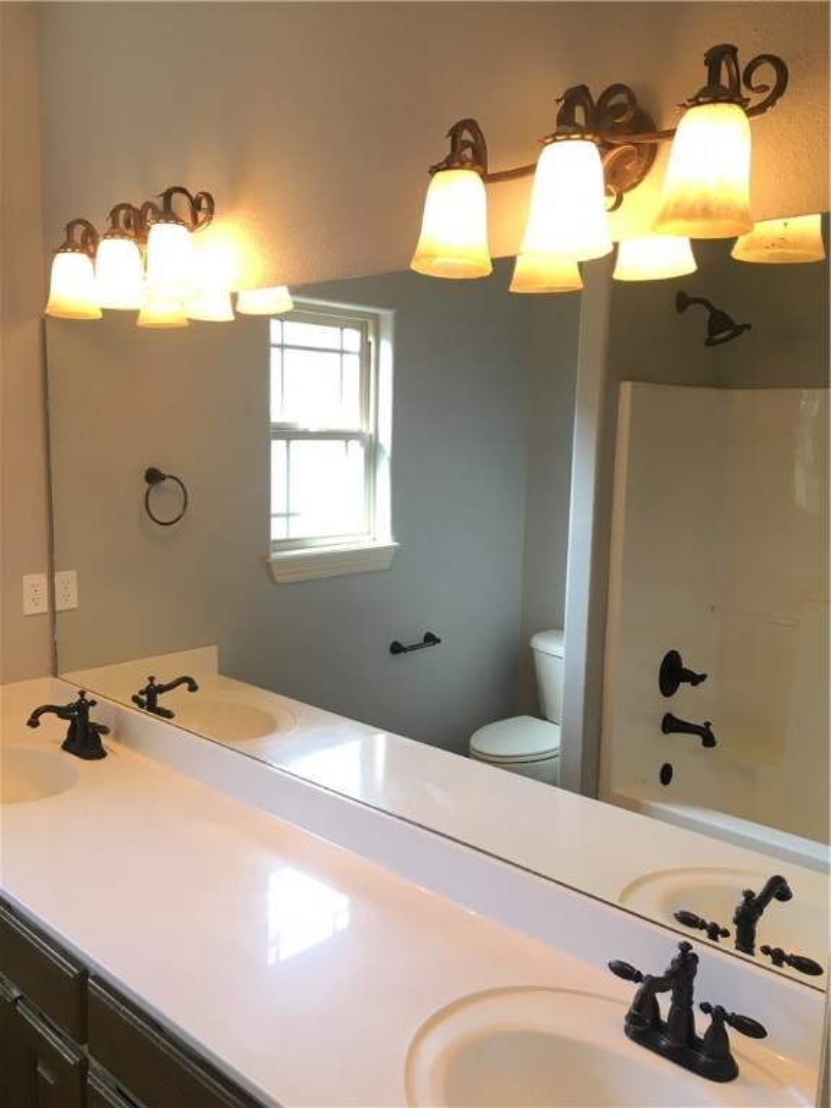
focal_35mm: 29
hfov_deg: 48.2
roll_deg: -1.4
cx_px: 416
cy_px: 554
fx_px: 928
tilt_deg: -7.1
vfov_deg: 61.7
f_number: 2.2
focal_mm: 4.15
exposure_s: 1/30
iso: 64
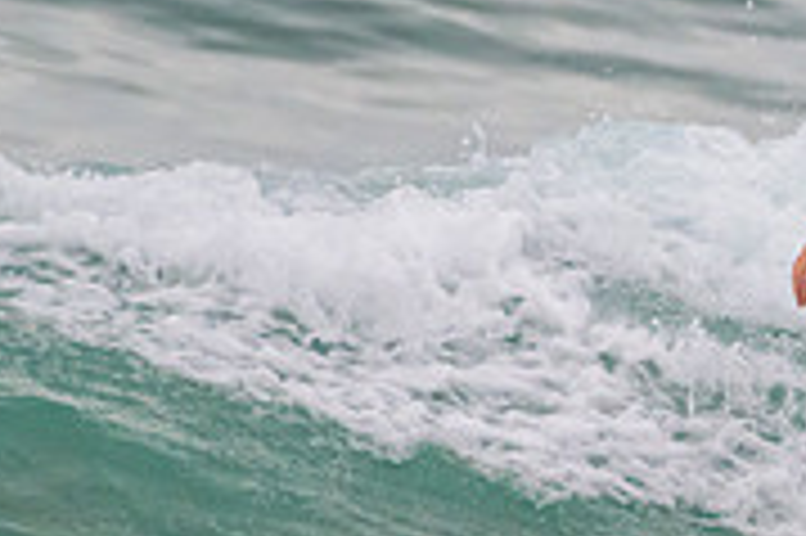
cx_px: 1250
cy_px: 386
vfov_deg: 0.7
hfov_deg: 1.0
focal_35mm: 1989
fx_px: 44490
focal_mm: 500
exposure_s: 1/1250
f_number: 5.6
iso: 1800
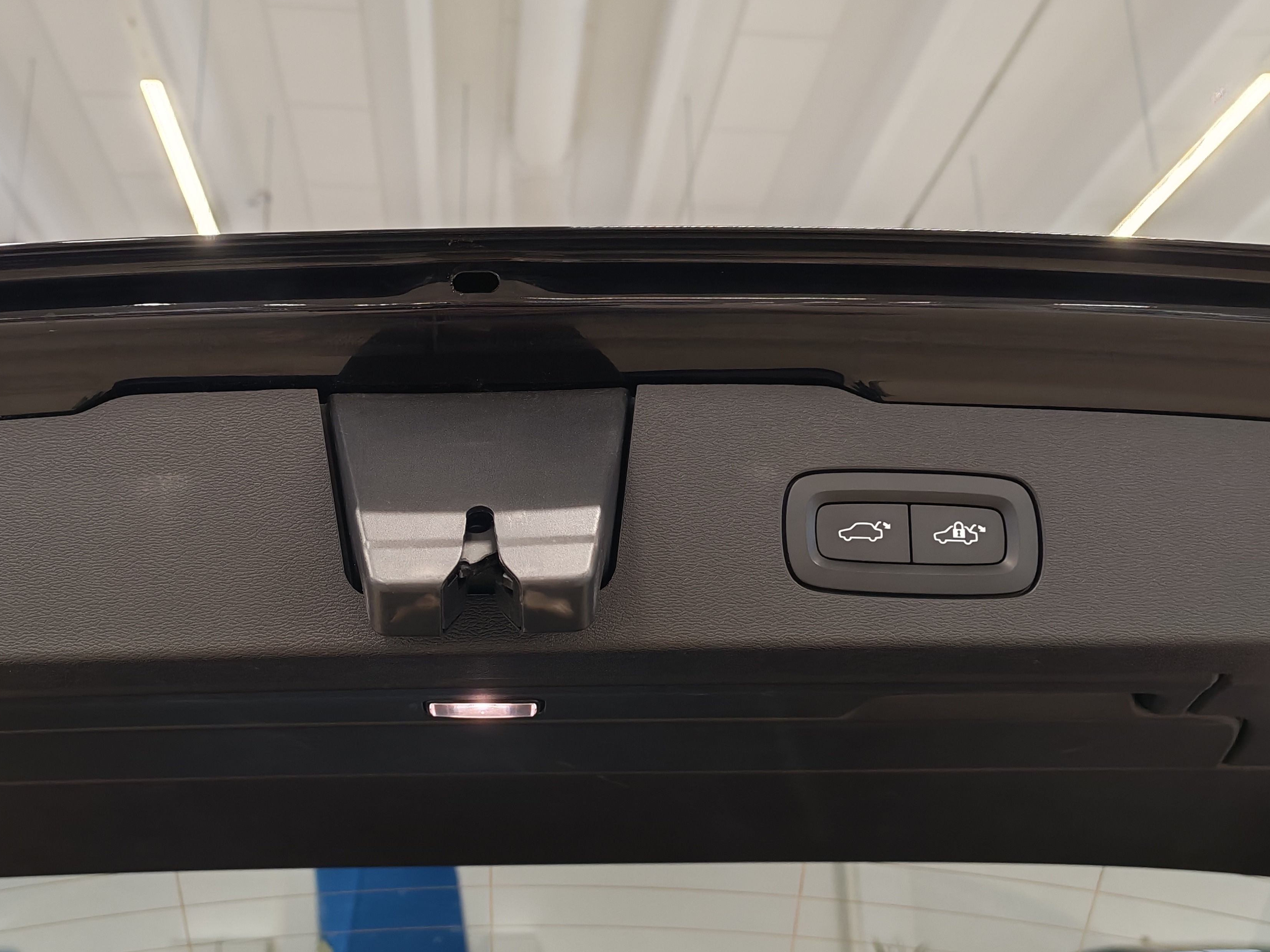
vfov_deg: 34.3
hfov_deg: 44.6
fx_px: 1541
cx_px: 509
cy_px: 488
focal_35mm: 42
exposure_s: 1/100
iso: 236
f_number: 1.9
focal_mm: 6.12
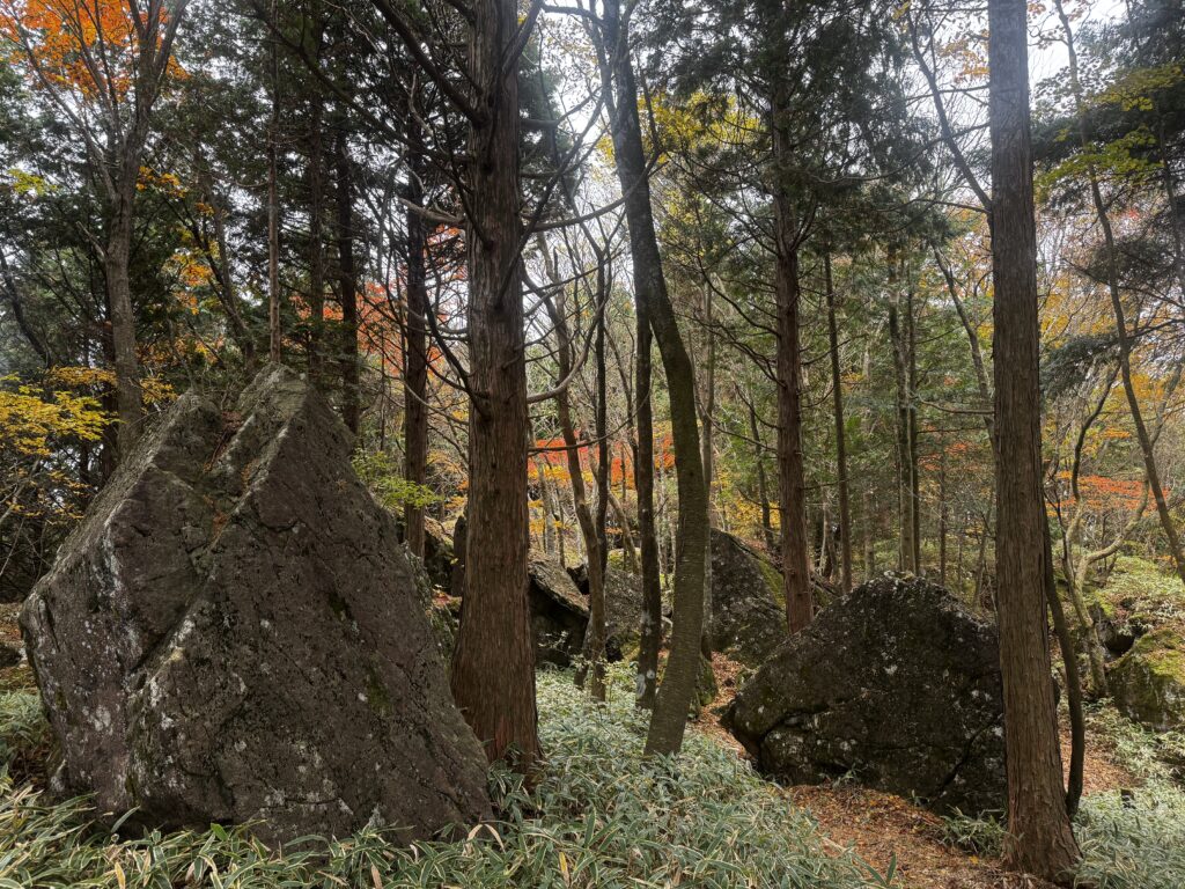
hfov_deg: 71.6
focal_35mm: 24
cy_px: 444
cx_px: 592
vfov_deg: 56.8
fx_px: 822
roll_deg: +2.5
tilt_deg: +3.3
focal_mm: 6.76
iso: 125
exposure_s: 1/121
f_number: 1.78
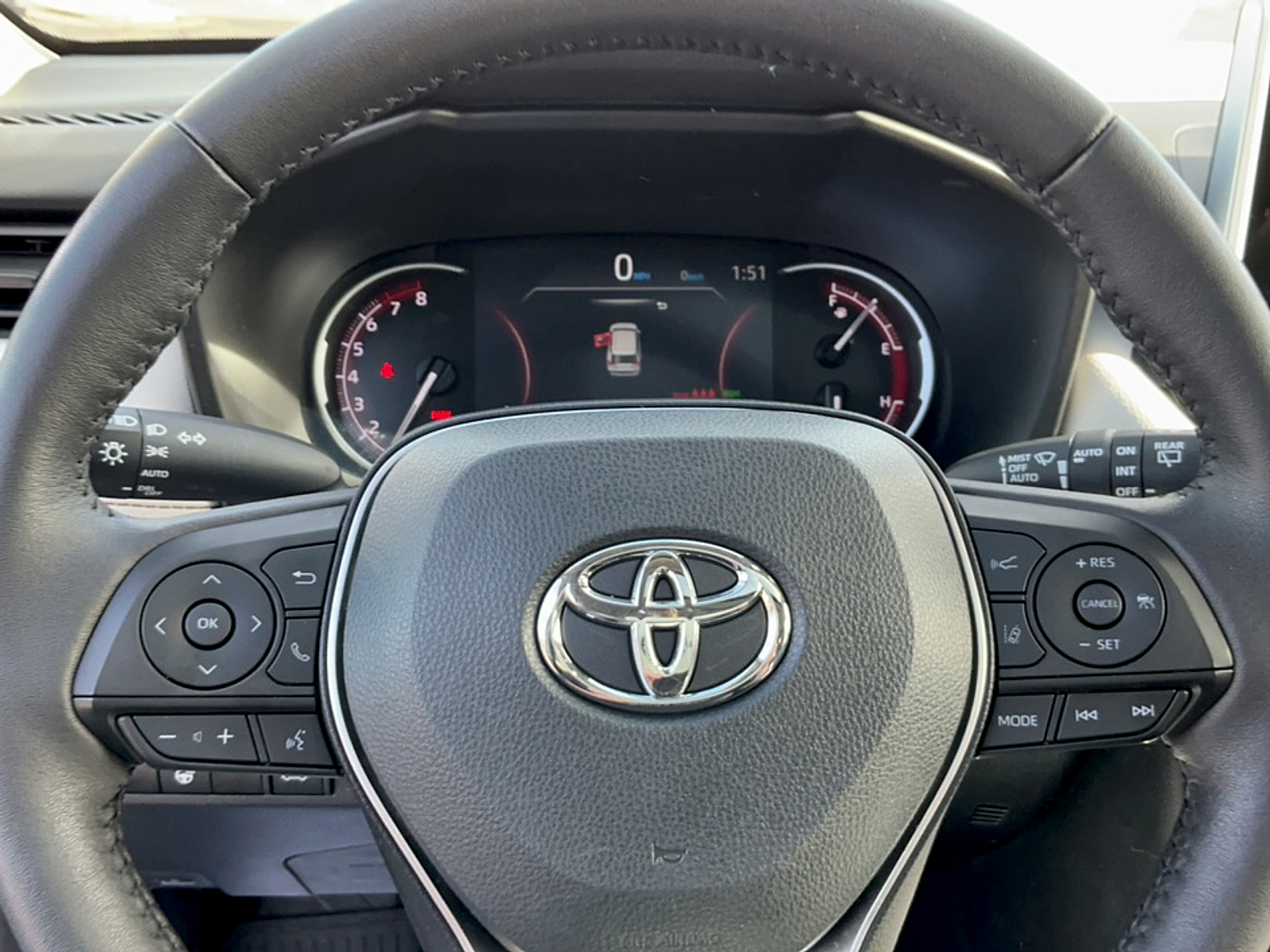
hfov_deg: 60.0
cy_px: 476
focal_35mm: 30
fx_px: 1101
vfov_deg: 46.8
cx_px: 635
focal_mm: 3
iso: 32
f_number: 1.8
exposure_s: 1/60
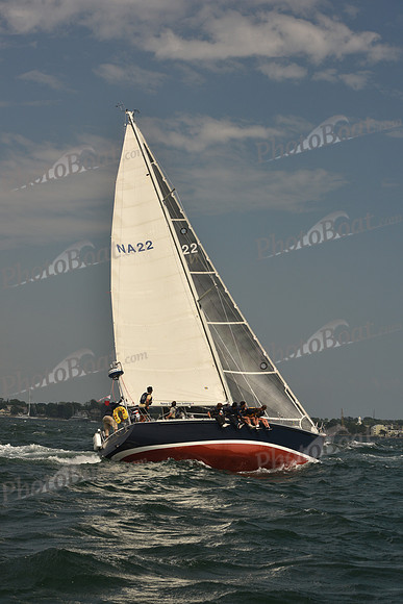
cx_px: 202
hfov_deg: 19.5
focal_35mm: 70
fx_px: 1175
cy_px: 302
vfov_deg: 28.8
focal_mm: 70
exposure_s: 1/640
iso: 250
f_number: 9
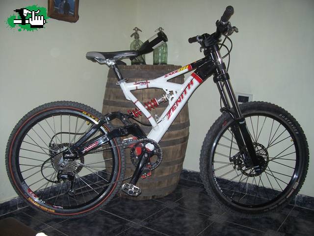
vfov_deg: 41.8
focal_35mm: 34
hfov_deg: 53.9
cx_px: 157
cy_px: 118
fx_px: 309
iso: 80
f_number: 2.7
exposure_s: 1/60
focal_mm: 5.6
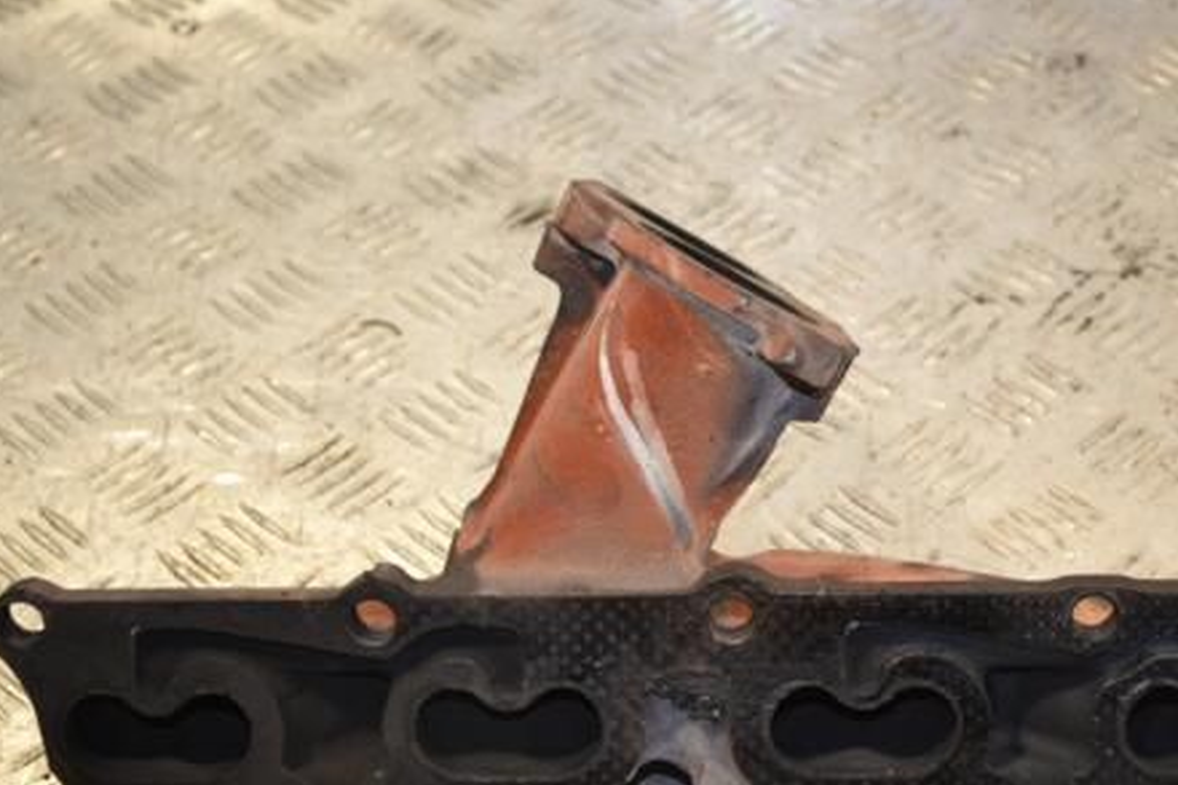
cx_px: 742
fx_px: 2813
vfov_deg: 15.8
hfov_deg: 23.6
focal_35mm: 86
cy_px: 528
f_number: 5.3
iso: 400
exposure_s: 1/60
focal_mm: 42
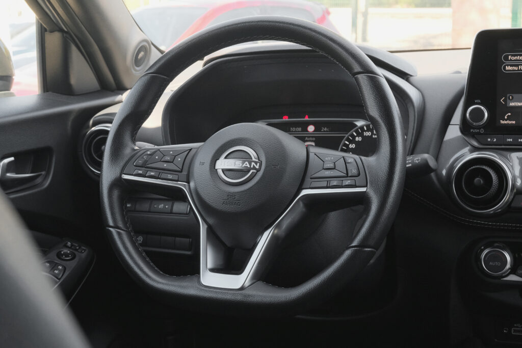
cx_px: 261
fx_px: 740
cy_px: 174
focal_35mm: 51
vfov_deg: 26.5
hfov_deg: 38.9
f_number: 9
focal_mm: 34.3
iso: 2000
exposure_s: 1/80
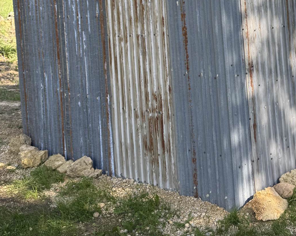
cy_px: 20
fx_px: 455
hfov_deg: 34.9
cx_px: 234
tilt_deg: -0.9
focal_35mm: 52
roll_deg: +4.9
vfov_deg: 28.0
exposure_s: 1/966
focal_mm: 6.76
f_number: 1.78
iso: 80
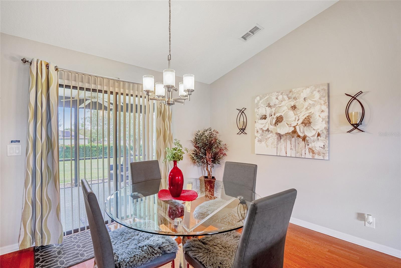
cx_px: 200
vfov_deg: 81.3
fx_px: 156
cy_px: 134
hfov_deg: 104.2
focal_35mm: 14
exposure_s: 1/1000
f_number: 4.5
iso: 1250
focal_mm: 14
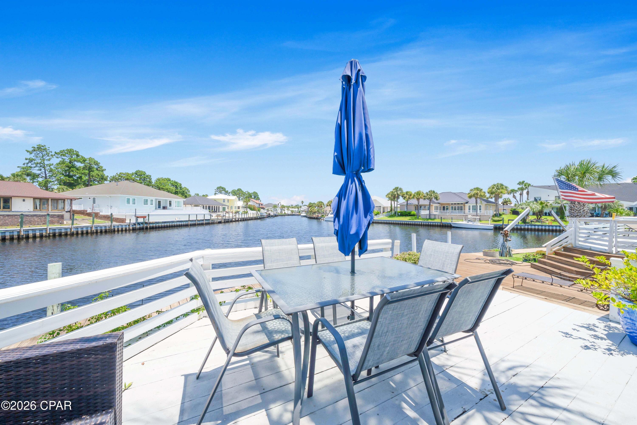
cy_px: 212
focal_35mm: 12
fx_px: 212
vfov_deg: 90.0
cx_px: 318
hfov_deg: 112.6
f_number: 10
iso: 100
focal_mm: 12
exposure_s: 1/160
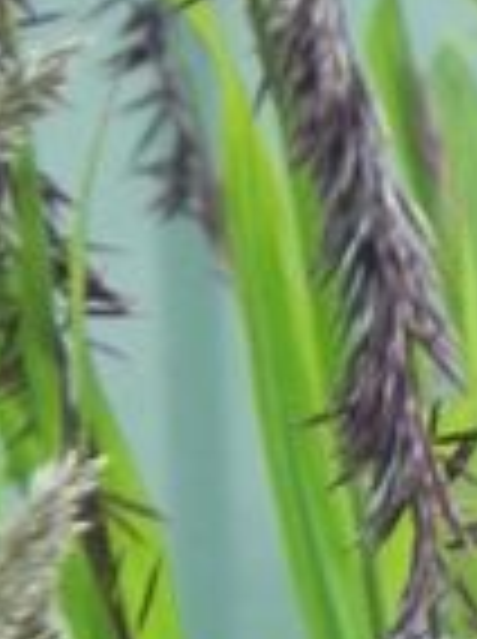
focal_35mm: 3108
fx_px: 57276
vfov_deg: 0.6
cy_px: 1494
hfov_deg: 0.5
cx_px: 1098
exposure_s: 1/60
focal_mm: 97.8
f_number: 5
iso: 160
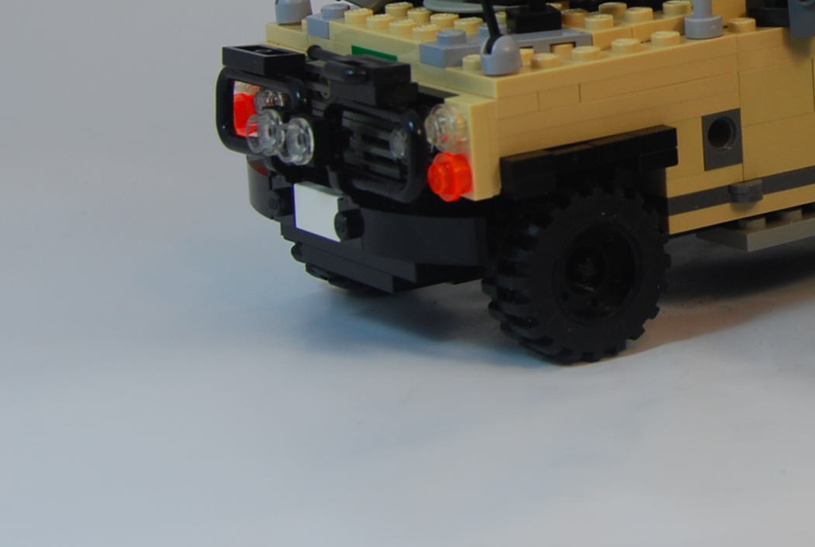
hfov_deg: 14.8
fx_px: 2995
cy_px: -161
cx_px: 1078
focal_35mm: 132
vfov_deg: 10.2
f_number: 8
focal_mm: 32
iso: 160
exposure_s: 1/60
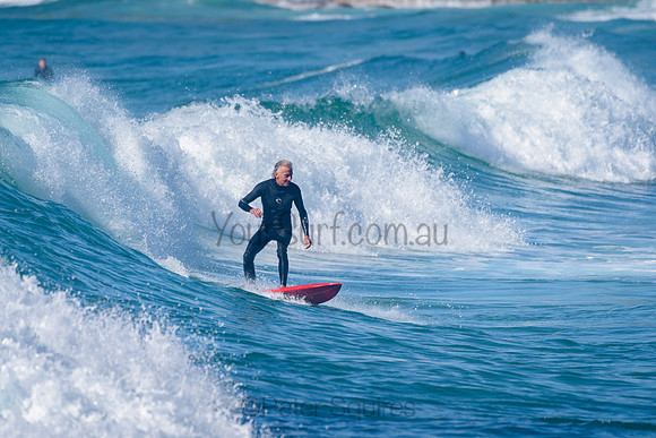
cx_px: 254
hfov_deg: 3.4
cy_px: 236
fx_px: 11169
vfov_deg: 2.2
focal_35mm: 613
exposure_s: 1/2000
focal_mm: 500
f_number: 5.6
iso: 160
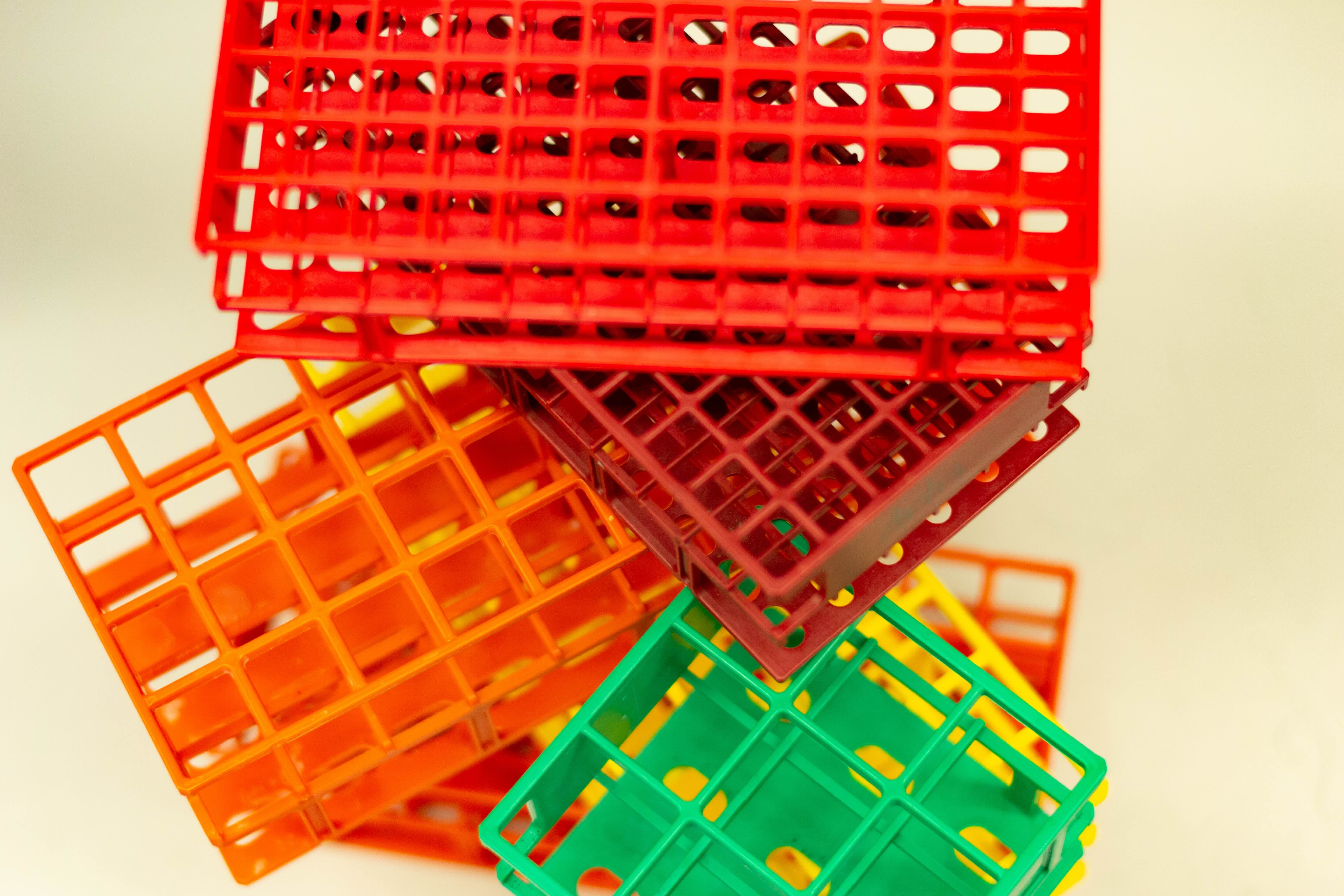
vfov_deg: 18.2
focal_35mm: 75
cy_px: 448
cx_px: 672
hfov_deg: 27.0
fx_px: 2800
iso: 400
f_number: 2
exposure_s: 1/250
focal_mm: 50
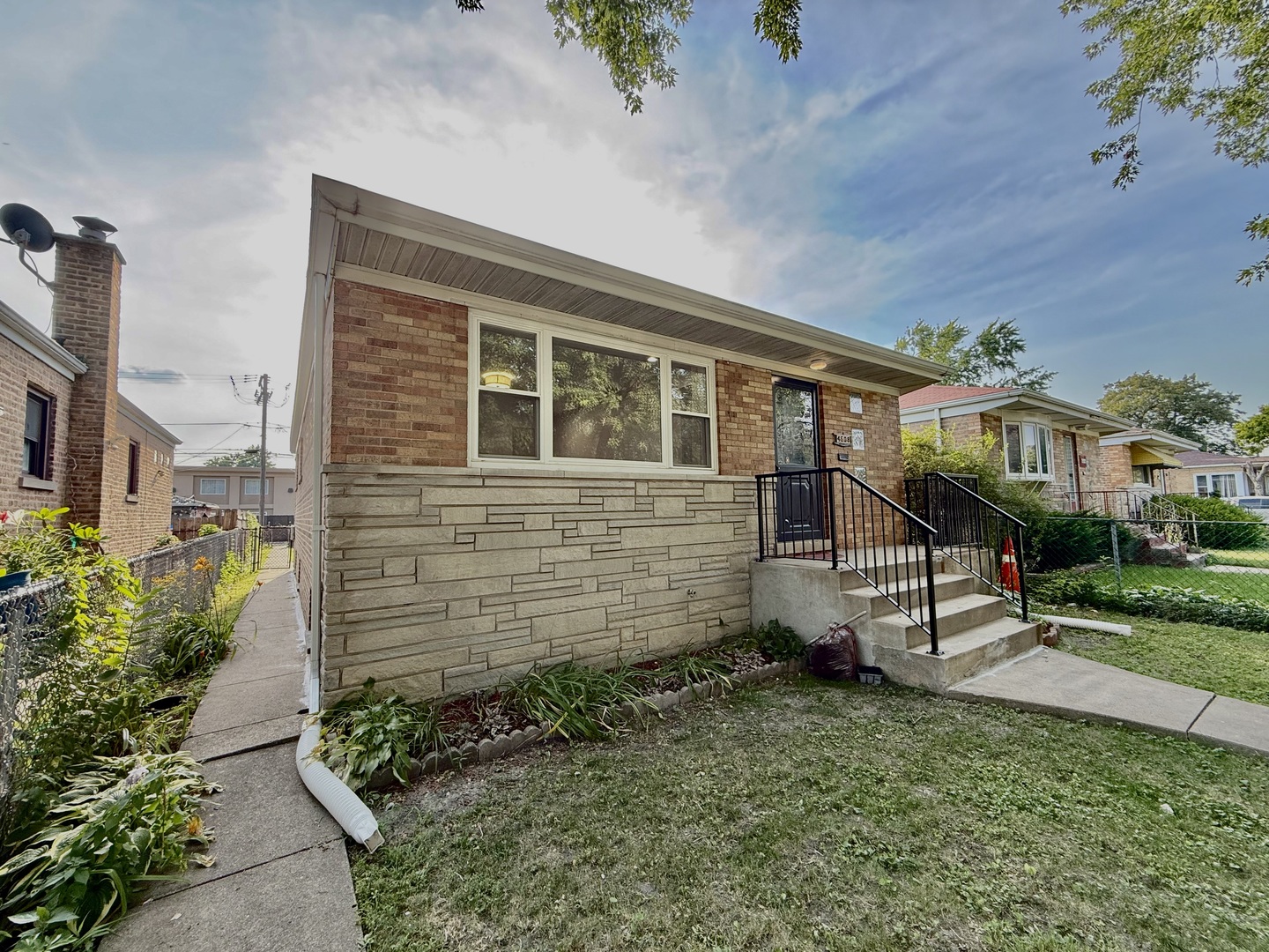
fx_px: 513
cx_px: 634
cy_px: 476
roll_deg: +0.6
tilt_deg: +4.1
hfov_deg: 102.1
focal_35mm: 14
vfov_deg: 85.7
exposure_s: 1/155
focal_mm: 2.22
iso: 64
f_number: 2.2
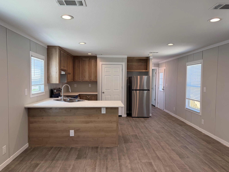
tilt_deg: -2.2
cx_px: 113
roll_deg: -0.4
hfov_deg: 69.4
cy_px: 85
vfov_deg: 54.9
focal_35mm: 25
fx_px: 165
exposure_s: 1/191
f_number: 1.78
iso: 100
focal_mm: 6.76
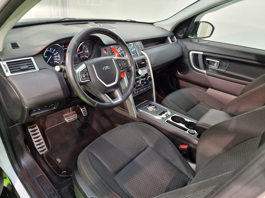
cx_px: 132
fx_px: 176
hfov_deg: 73.9
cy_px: 99
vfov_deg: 58.9
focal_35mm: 23
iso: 500
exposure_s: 1/33
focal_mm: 6.4
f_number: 1.8
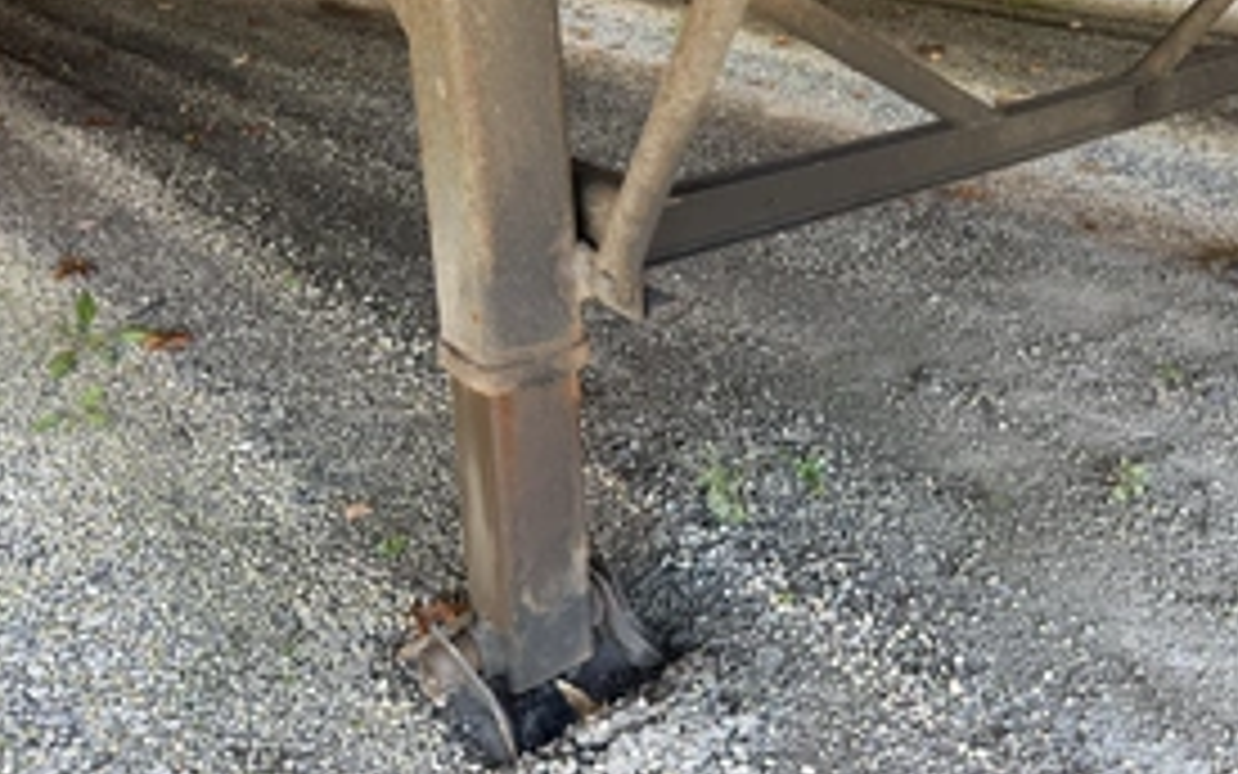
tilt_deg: -17.7
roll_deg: +0.2
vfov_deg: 33.9
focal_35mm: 37
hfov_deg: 51.5
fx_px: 1249
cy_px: 216
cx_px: 851
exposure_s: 1/229
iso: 200
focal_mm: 6.76
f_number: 1.78
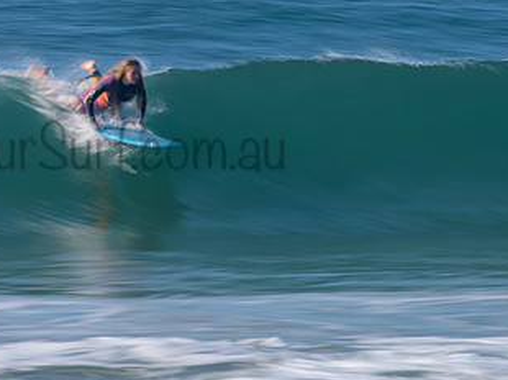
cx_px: 111
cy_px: 132
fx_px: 13212
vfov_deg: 1.6
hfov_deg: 2.2
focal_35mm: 901
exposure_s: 1/13
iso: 31
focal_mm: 500
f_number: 14
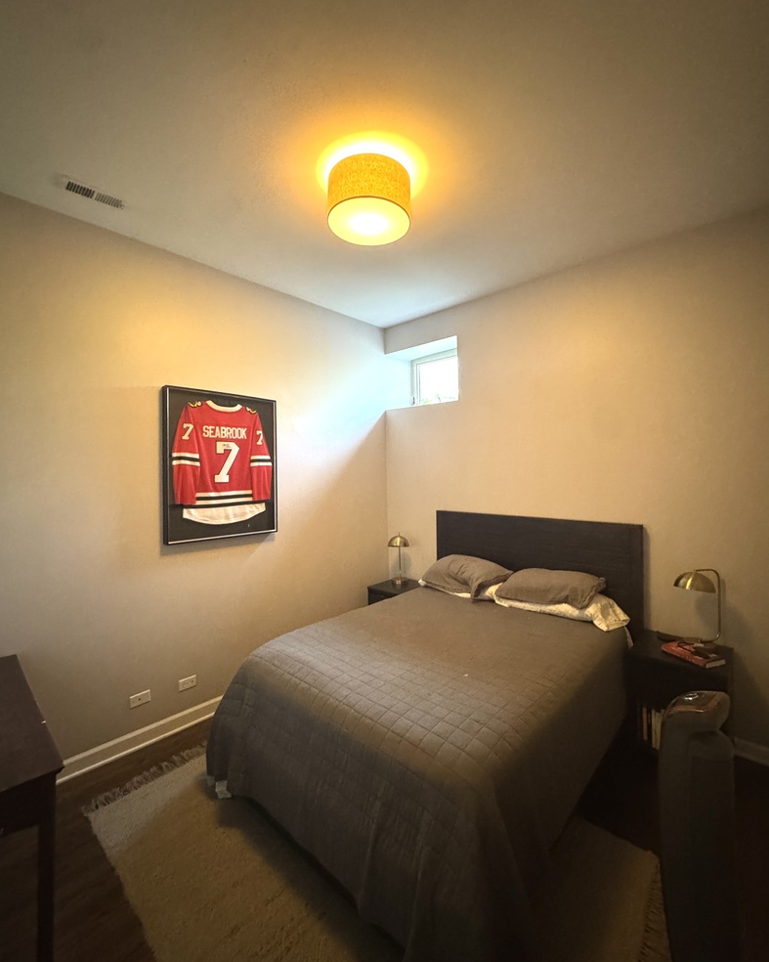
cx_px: 381
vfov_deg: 96.8
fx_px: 427
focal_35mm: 15
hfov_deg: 84.0
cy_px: 471
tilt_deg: -0.5
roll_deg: +1.5
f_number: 2.2
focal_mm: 2.22
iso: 1000
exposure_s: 1/60
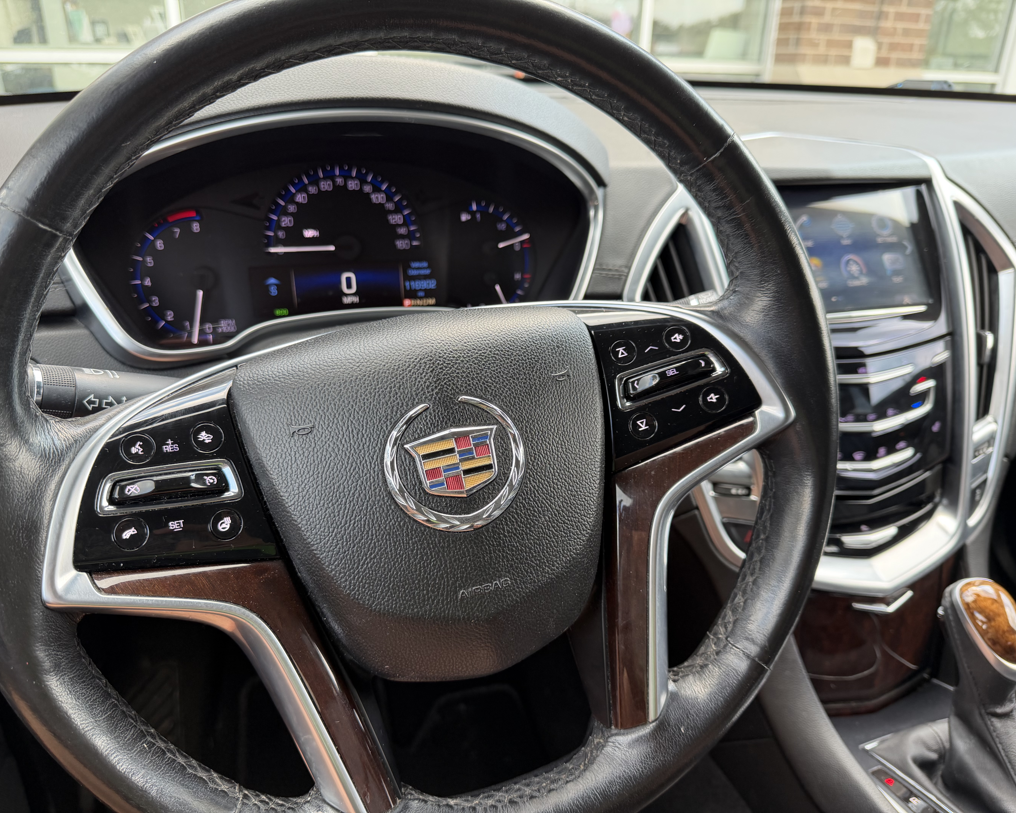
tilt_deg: -23.8
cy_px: 406
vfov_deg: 56.8
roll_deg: -0.9
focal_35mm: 25
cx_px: 486
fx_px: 752
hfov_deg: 68.1
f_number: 1.78
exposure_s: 1/155
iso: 125
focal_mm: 6.76
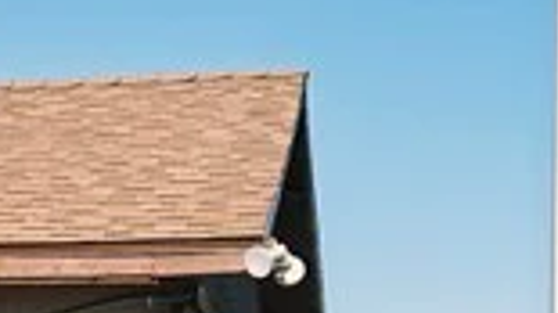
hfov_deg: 11.9
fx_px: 2558
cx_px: -252
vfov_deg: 6.9
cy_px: 432
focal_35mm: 173
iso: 64
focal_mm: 5.59
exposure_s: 1/5728
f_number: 1.8
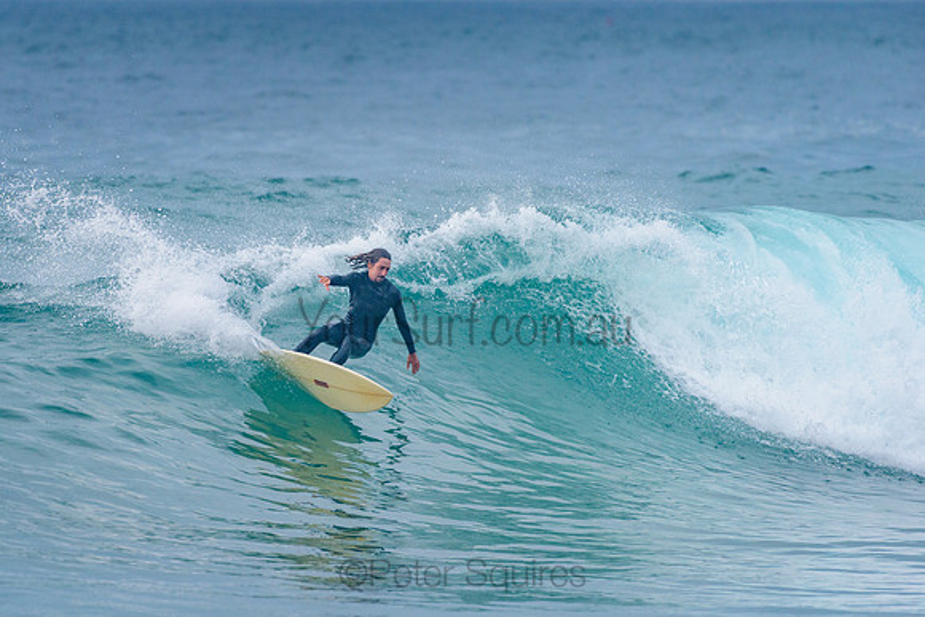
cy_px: 256
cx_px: 363
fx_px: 15744
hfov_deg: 3.4
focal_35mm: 613
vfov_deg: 2.2
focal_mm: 500
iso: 500
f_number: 5.6
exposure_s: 1/2000
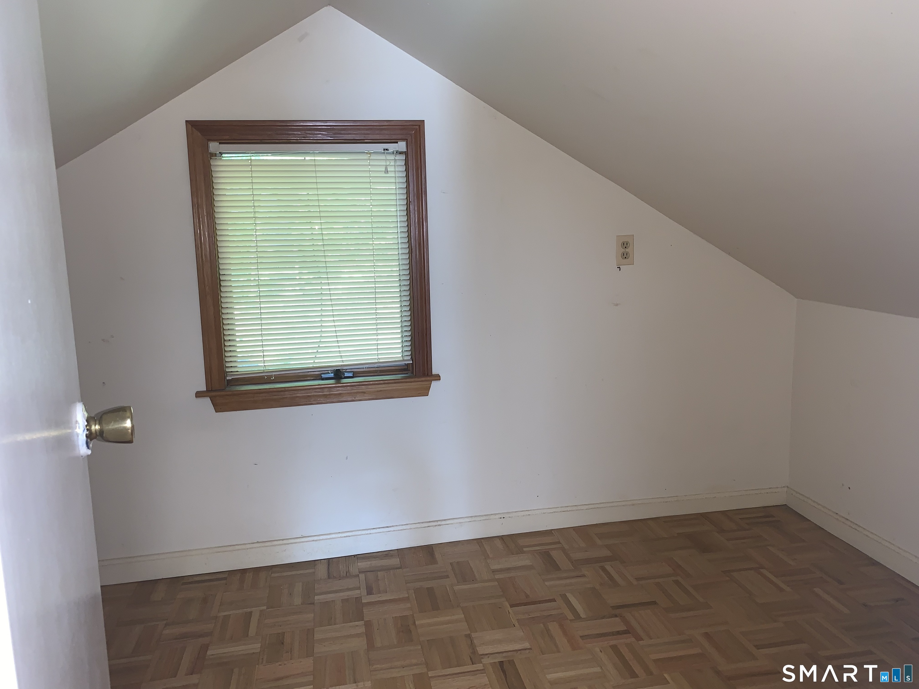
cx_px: 460
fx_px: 690
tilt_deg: -10.2
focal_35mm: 26
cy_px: 344
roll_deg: +1.7
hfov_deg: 67.3
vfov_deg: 53.1
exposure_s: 1/14
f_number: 1.8
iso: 50
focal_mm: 4.25
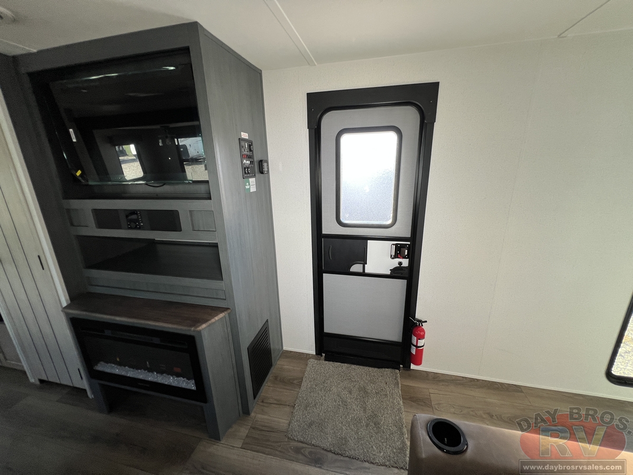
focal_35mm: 13
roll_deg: +3.0
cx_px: 316
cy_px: 238
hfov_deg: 106.2
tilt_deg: -14.9
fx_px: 238
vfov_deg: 89.9
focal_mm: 1.57
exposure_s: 1/99
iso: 64
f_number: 1.8
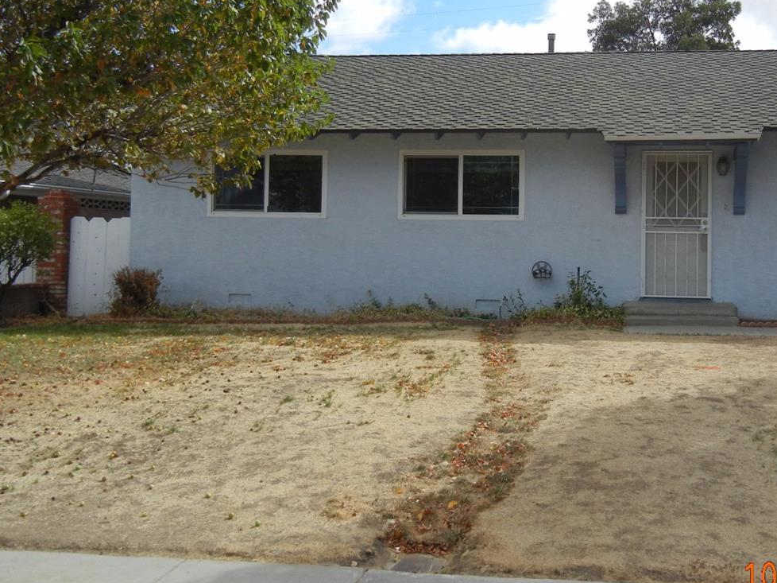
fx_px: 1032
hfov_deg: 40.8
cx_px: 513
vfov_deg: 31.4
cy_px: 223
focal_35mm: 46
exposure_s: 1/318
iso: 160
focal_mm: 5.4
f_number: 7
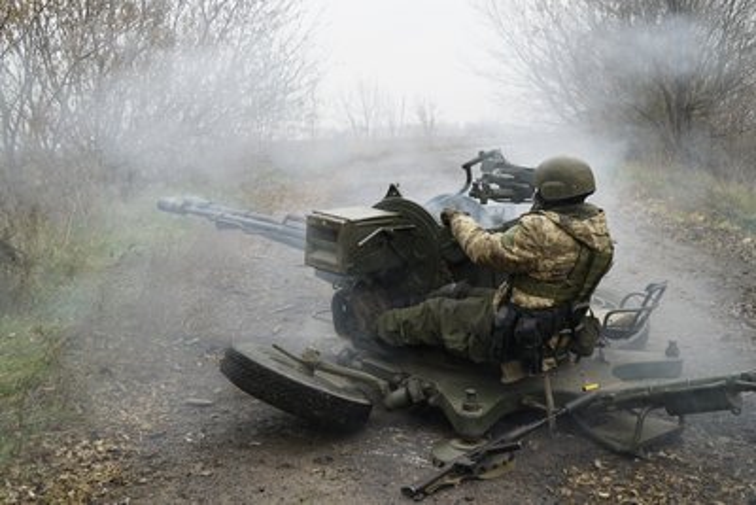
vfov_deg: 37.9
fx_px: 735
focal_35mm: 35
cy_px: 252
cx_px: 378
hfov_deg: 54.4
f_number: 4
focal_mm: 35
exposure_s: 1/160
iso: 250
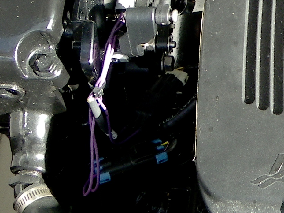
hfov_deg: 16.4
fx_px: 919
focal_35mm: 112
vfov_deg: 12.9
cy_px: -28
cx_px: 389
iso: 50
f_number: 2.8
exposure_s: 1/80
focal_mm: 4.6
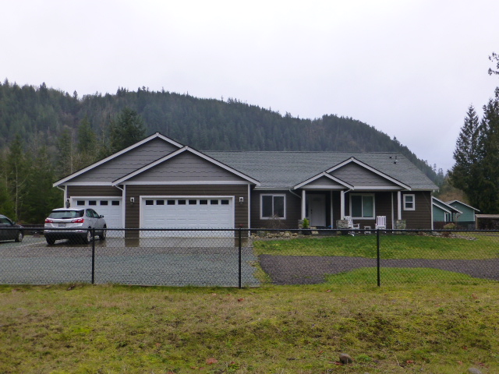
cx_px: 250
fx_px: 432
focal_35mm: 30
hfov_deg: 60.0
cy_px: 187
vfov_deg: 46.8
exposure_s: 1/200
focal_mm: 5.4
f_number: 4
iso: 160
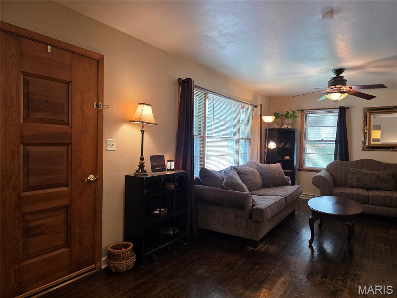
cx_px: 198
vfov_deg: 58.9
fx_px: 264
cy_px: 149
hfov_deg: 73.9
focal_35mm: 23
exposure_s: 1/120
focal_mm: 6.3
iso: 320
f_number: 1.7
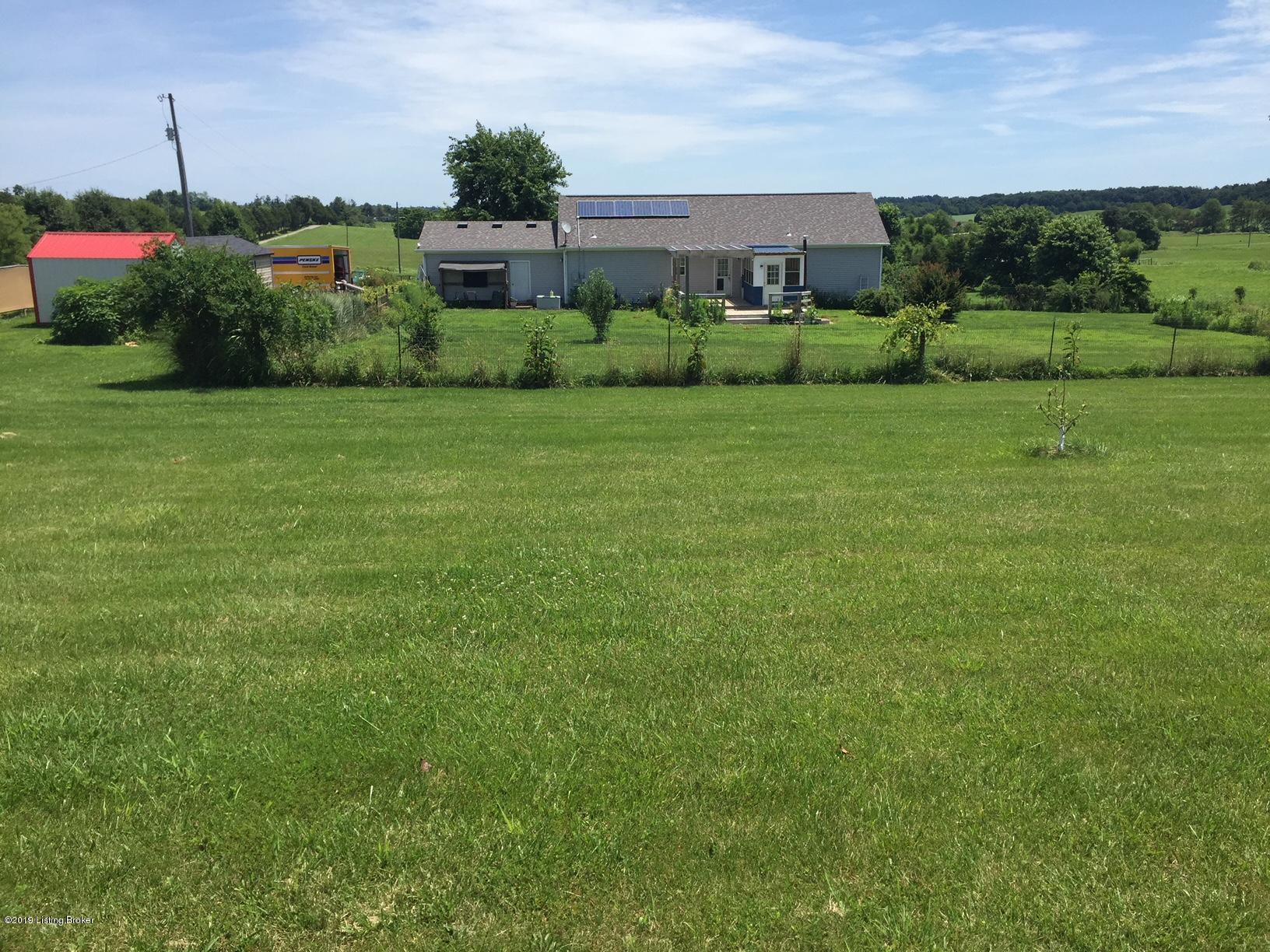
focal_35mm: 29
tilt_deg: -13.1
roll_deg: -1.0
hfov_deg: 61.7
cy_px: 476
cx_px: 635
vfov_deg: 48.2
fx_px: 1064
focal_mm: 4.15
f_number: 2.2
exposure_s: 1/2326
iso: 32
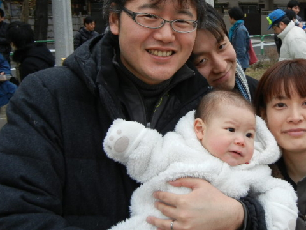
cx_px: 203
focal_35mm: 50
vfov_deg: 29.0
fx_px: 442
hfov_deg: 37.8
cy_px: 89
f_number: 3.5
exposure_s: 1/92.7
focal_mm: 5.4
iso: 160
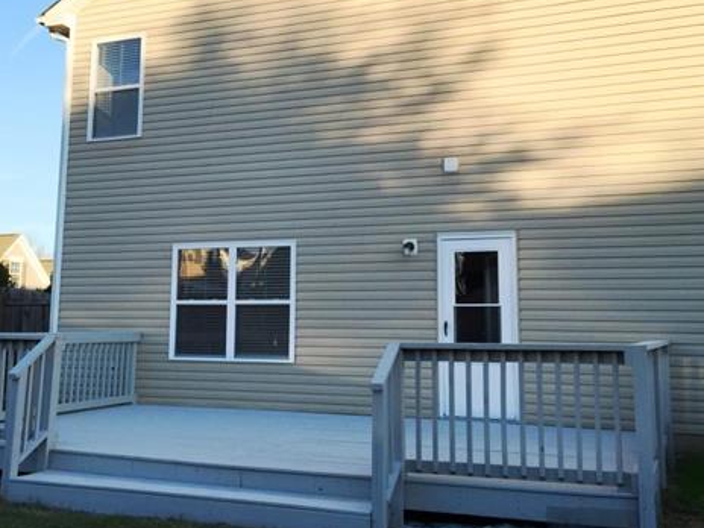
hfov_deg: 46.8
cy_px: 222
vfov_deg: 35.9
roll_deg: -2.3
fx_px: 813
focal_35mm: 40
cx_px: 328
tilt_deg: +7.8
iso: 32
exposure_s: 1/842
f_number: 2.2
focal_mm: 4.15
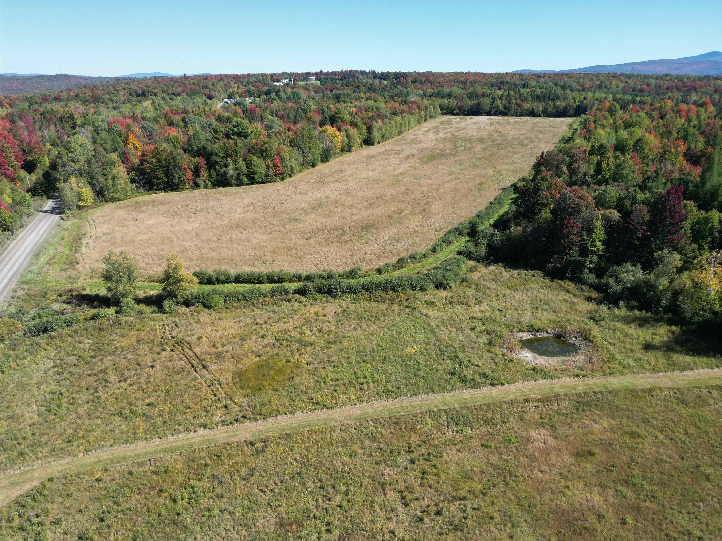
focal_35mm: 24
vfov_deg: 56.8
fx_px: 501
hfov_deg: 71.6
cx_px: 361
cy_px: 270
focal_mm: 6.72
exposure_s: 1/2000
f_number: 1.7
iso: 150
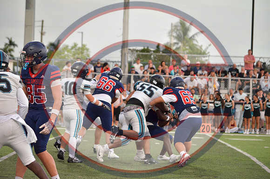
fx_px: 1347
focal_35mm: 180
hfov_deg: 11.4
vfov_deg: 7.6
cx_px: 135
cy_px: 90
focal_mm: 120
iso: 2000
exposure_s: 1/500
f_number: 4.8
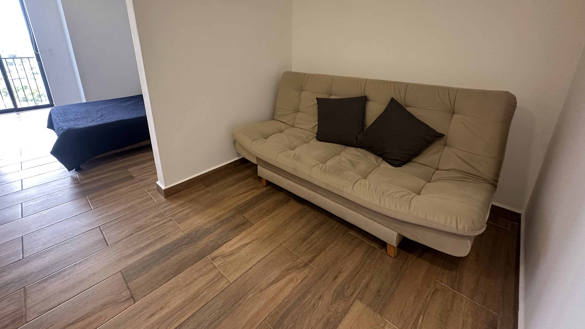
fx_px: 248
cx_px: 279
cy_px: 123
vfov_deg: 66.1
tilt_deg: -17.5
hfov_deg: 99.3
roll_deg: +0.1
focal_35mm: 16
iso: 250
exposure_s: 1/60
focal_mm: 2.22
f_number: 2.2
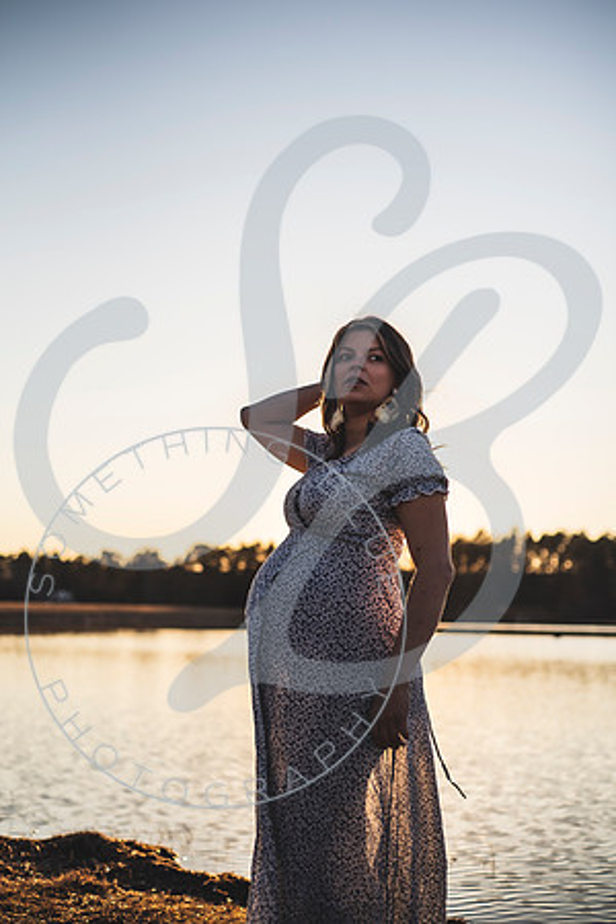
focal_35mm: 50
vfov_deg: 39.6
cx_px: 308
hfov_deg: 27.0
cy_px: 462
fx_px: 1283
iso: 100
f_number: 2.8
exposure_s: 1/2000
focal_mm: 50
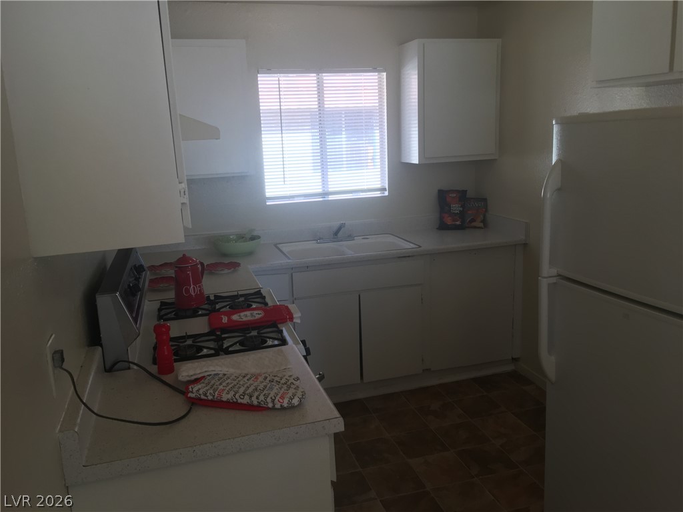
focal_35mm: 29
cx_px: 342
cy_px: 256
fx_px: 572
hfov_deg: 61.7
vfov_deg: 48.2
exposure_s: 1/120
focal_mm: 4.15
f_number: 2.2
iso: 40
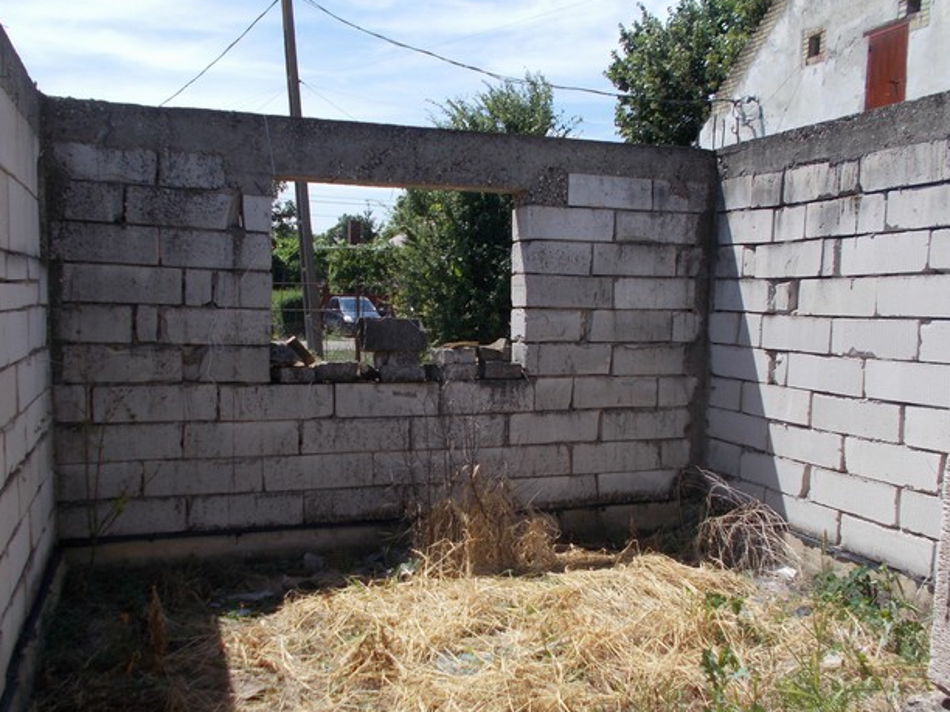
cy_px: 392
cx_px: 480
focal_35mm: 34
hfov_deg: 54.0
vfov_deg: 41.7
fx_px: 933
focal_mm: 4.6
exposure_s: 1/125
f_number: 8
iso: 80
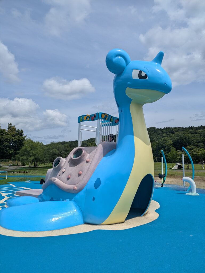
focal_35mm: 25
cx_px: 102
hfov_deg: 54.9
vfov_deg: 69.4
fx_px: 197
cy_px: 136
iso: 46
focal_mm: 5.43
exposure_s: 1/5917
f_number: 1.89
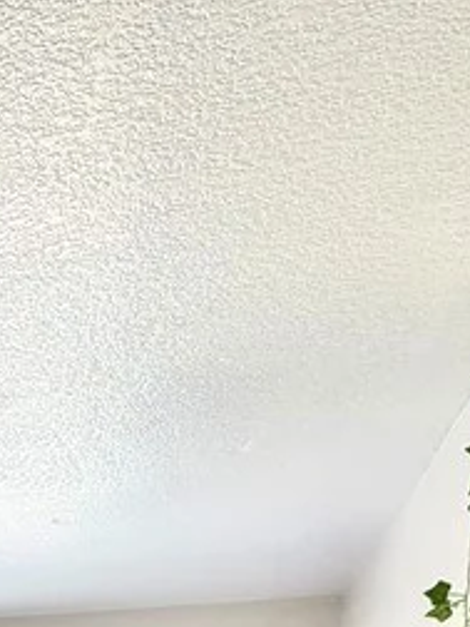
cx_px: -266
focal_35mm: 57
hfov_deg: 21.0
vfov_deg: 26.2
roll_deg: -1.8
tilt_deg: -1.6
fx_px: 1032
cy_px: 906
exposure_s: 1/120
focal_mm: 2.22
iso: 200
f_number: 2.2
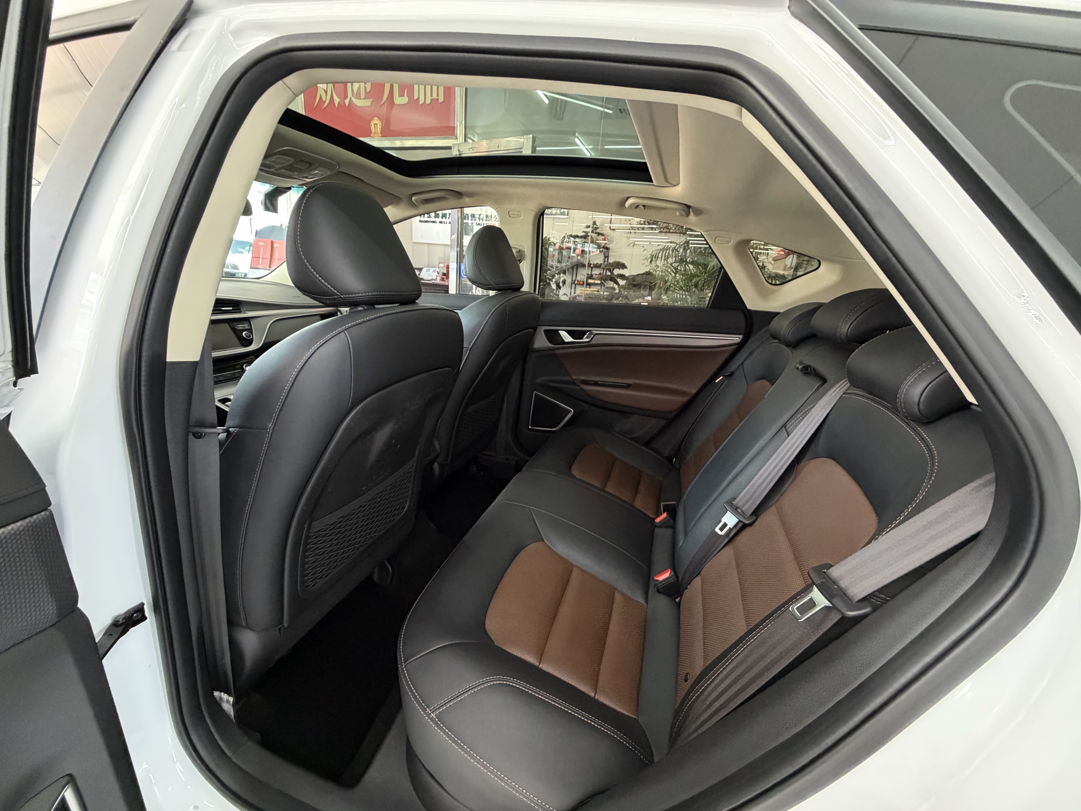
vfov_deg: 85.7
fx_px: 437
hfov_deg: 102.1
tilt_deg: -17.6
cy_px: 406
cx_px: 540
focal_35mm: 14
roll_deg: -4.3
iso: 500
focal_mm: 2.22
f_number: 2.2
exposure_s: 1/50
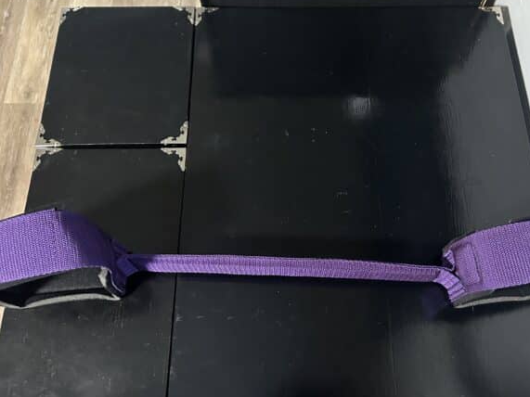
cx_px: 296
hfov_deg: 52.5
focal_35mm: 35
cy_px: 150
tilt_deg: -66.2
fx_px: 536
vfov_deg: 40.4
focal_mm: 5.7
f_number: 1.5
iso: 640
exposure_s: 1/30
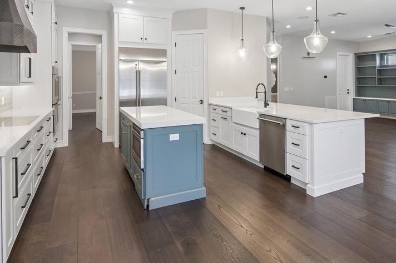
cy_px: 84
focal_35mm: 23
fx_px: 253
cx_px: 216
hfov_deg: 75.9
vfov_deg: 53.8
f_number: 8
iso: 400
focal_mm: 16
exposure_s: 1/25
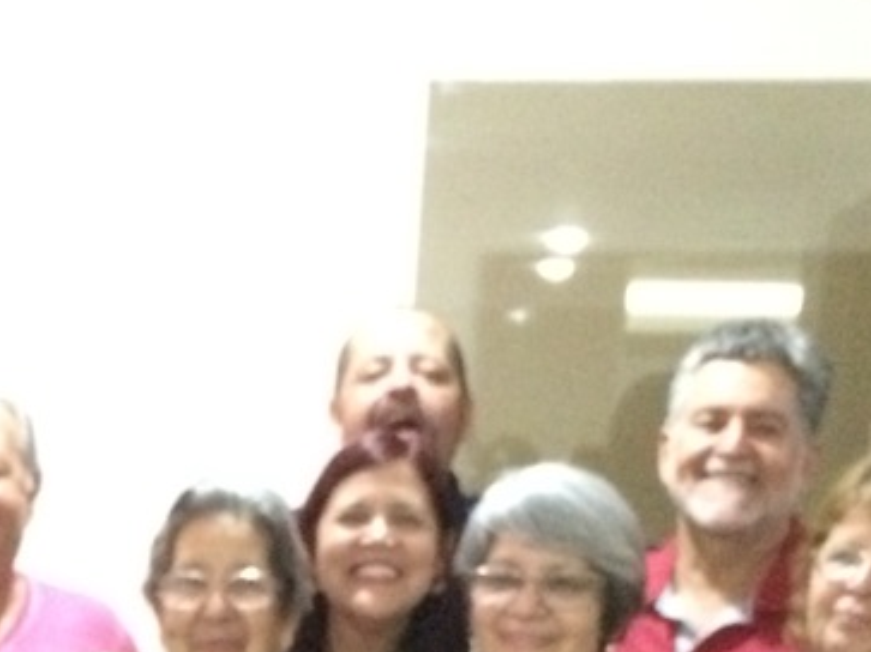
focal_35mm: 96
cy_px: 947
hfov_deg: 19.9
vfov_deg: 14.5
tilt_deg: -10.9
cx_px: 31
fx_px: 2415
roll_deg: -1.8
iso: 640
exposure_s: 1/15
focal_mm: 4.15
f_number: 2.2
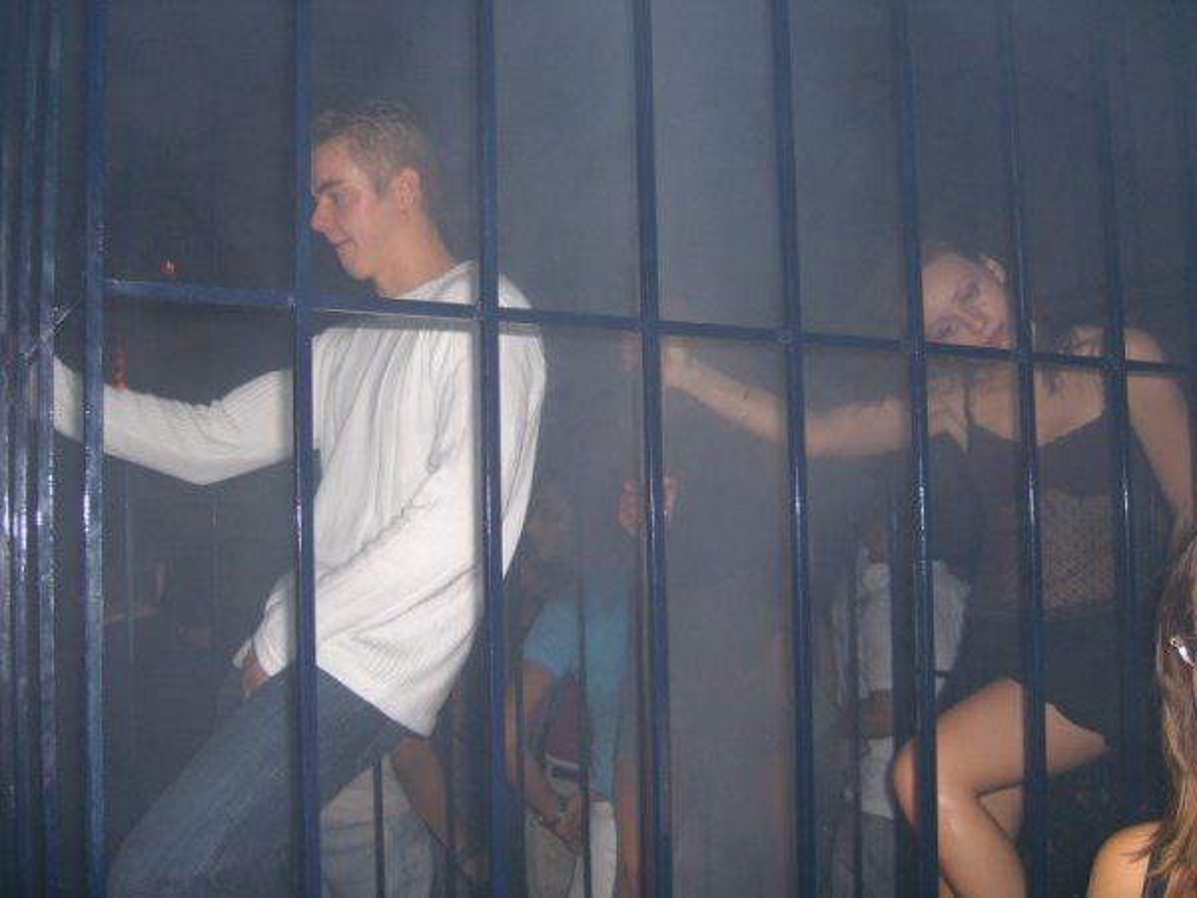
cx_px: 598
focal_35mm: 38
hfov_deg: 49.0
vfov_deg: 37.7
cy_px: 449
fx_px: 1314
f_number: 2.8
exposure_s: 1/60
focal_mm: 7.9
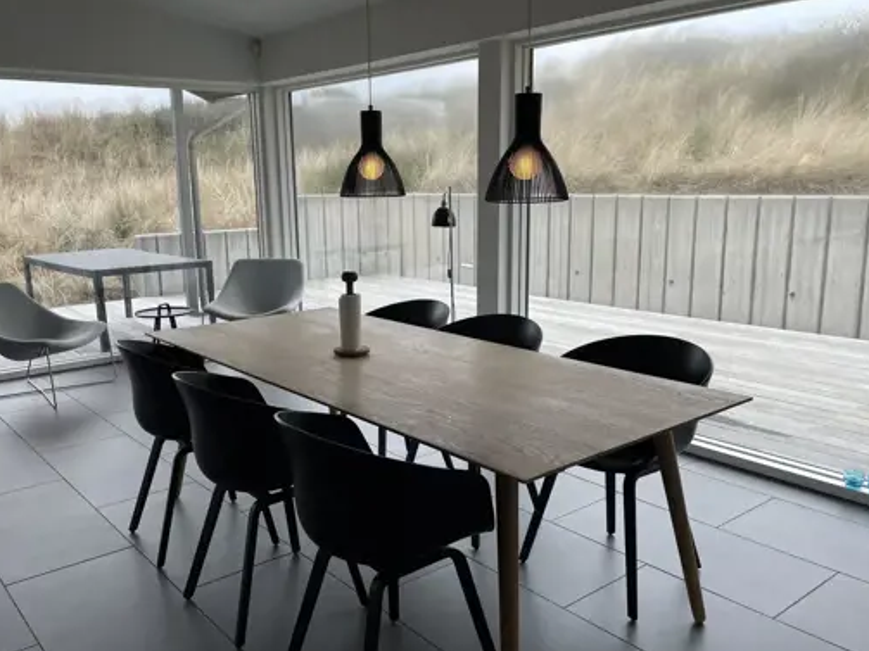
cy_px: 347
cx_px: 397
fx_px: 778
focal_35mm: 31
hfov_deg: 58.3
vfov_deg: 45.4
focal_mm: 4.2
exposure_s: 1/606
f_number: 1.6
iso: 32
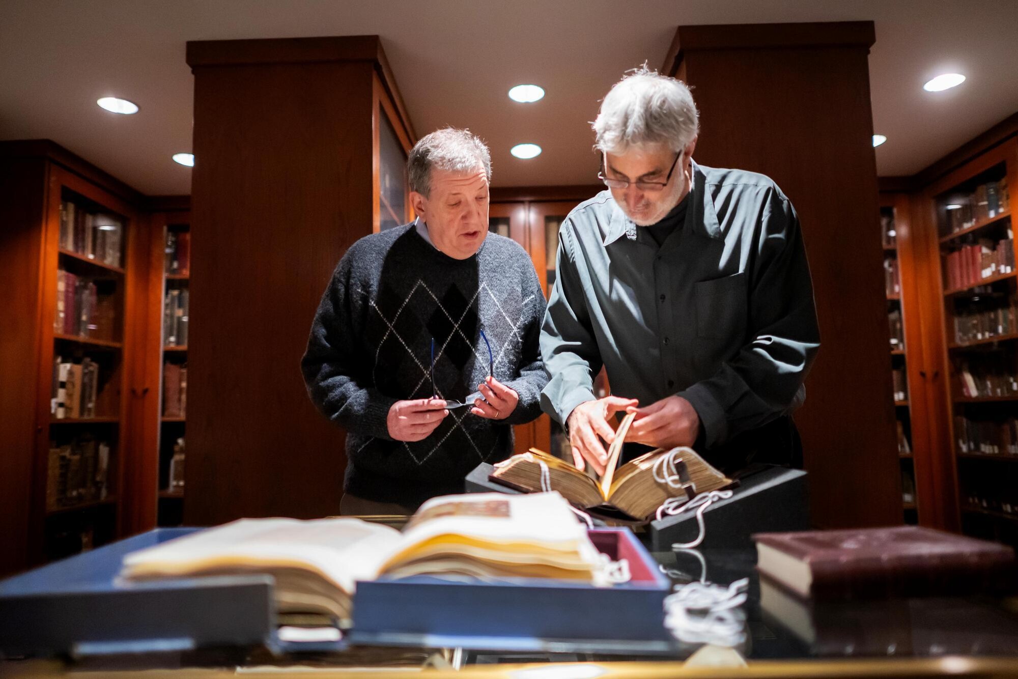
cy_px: 340
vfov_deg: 53.1
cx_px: 509
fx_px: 679
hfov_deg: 73.7
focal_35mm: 24
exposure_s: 1/800
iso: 4000
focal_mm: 24
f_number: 1.4
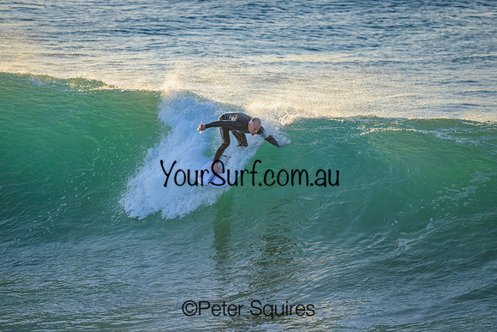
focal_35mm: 800
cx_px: 248
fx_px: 11047
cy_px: 166
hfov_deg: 2.6
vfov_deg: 1.7
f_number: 6.3
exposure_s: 1/2000
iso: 1250
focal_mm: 800
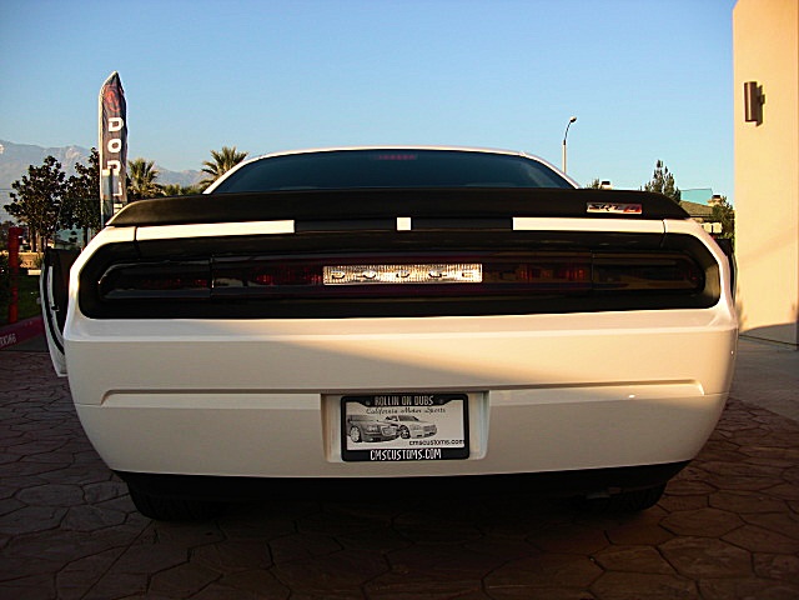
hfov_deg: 51.4
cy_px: 300
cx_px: 400
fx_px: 831
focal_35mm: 36
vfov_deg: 39.7
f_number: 2.8
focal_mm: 6.3
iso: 50
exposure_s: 1/400
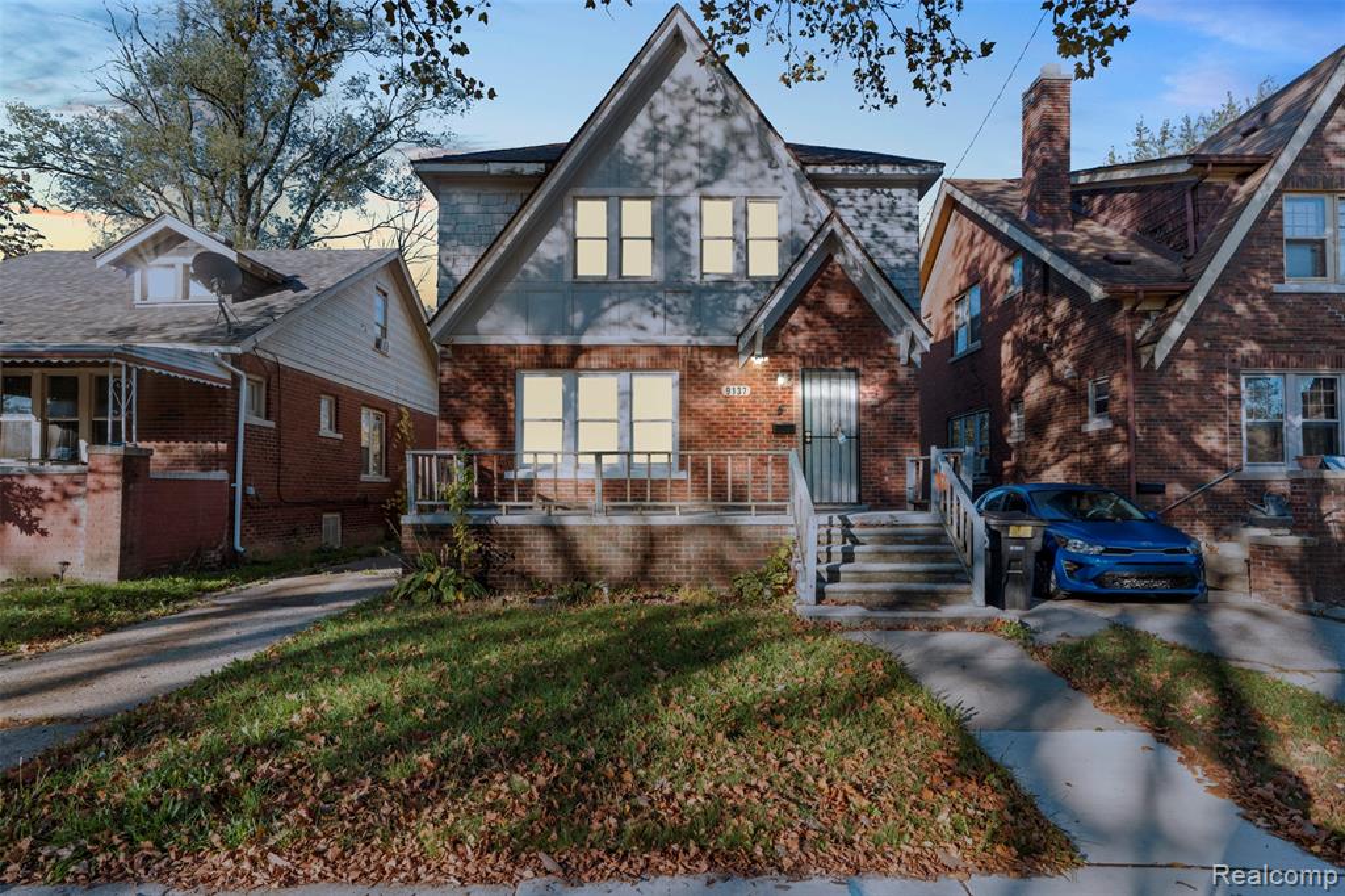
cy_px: 448
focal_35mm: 18
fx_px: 672
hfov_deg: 90.0
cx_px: 672
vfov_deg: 67.3
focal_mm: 18
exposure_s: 1/60
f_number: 8
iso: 400
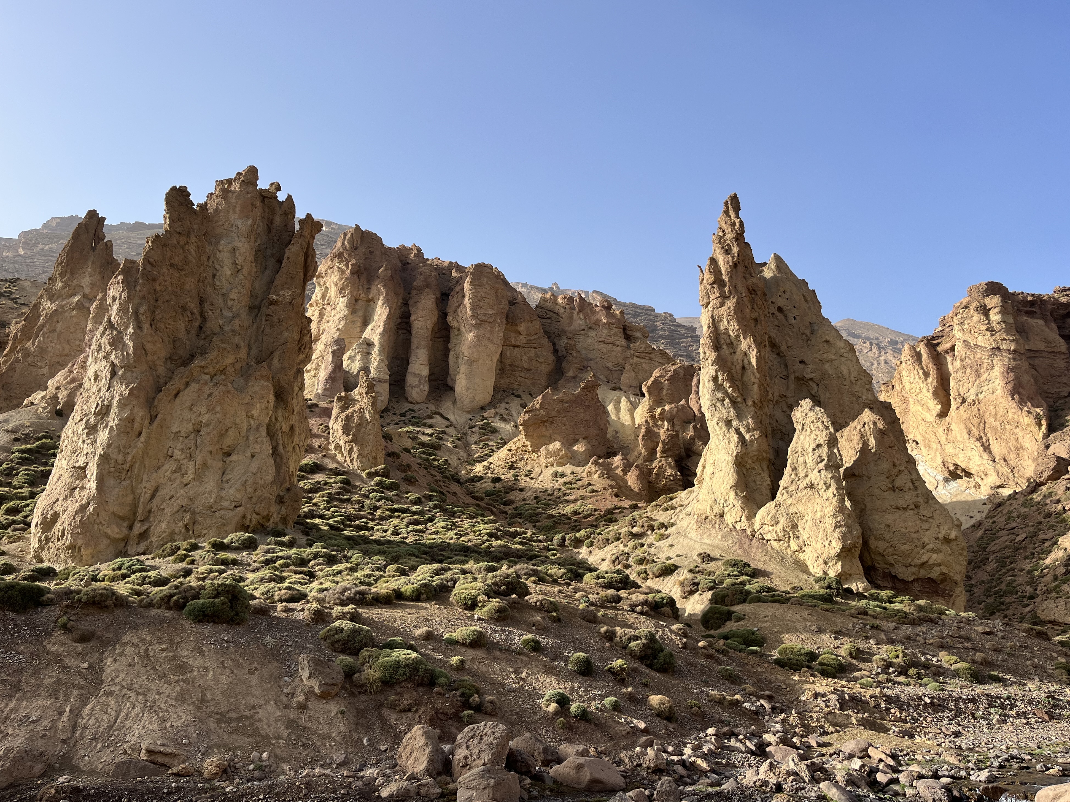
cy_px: 395
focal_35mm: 27
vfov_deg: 51.3
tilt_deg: +18.5
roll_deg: -2.6
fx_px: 835
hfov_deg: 65.3
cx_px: 551
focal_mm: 5.1
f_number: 1.6
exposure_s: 1/1477
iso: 50
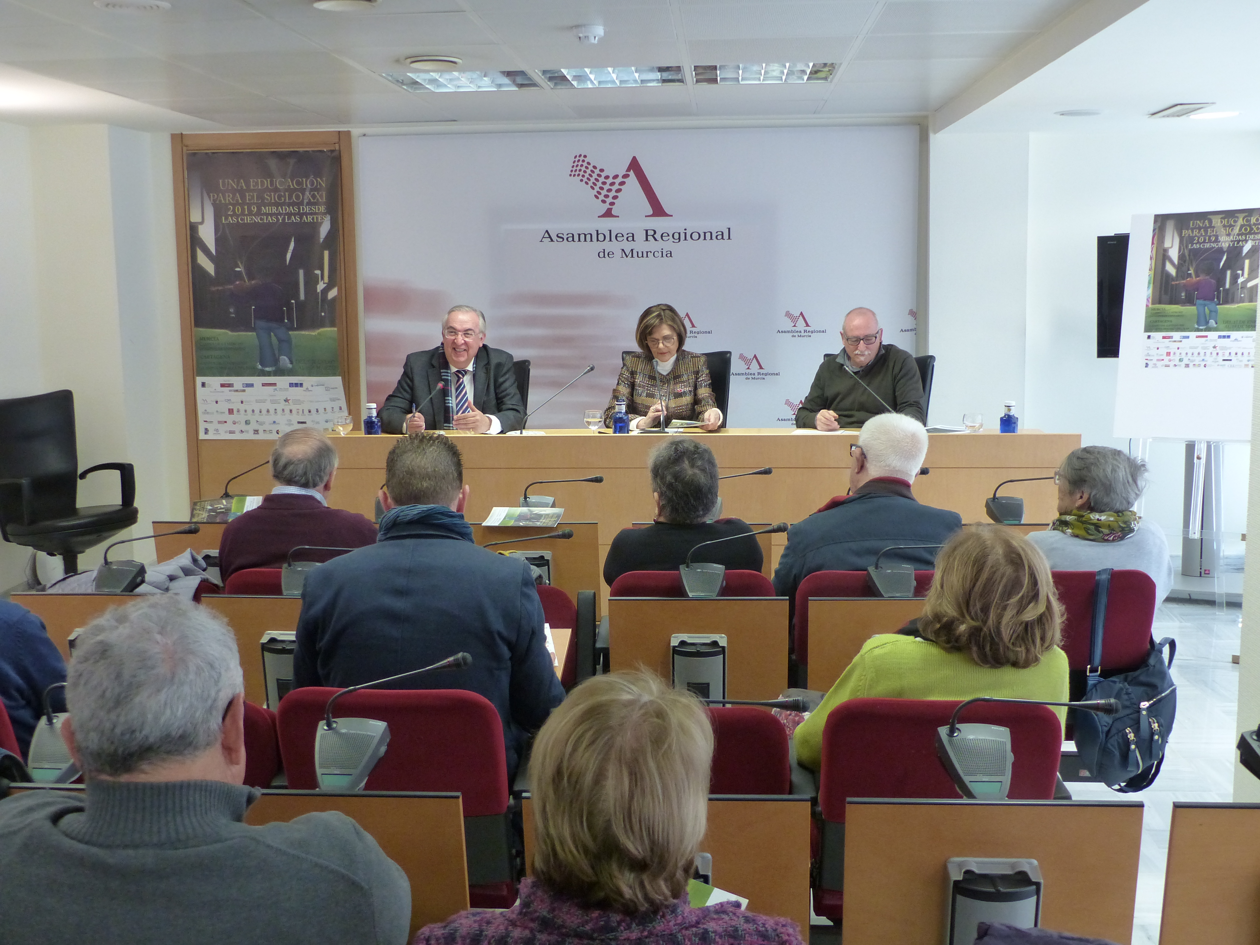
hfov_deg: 49.0
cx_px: 630
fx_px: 1383
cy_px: 472
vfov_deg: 37.7
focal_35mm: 38
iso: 400
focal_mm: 6.8
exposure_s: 1/60
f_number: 2.8
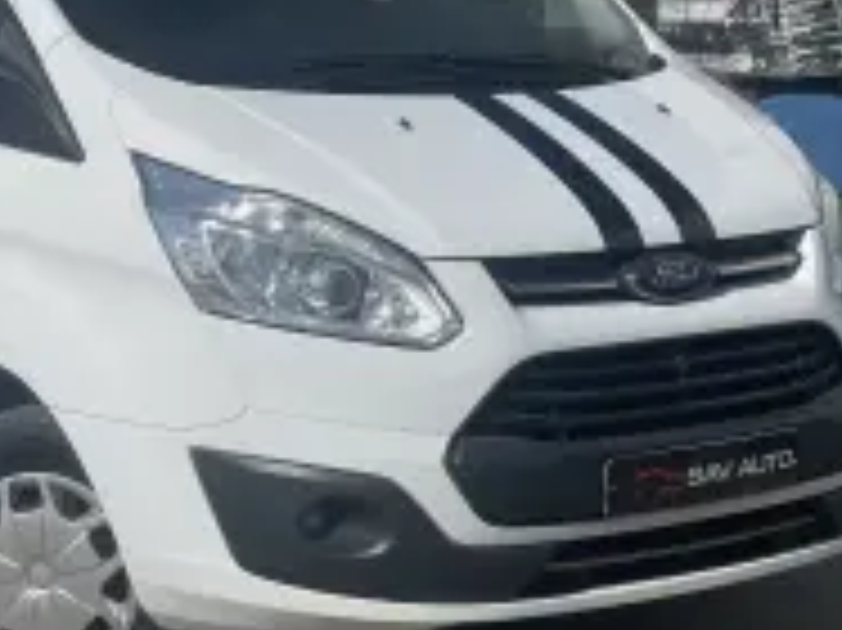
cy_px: 166
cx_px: 149
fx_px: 2431
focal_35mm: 100
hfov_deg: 19.4
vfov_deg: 14.7
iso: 25
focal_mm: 6
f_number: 2
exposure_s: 1/6849
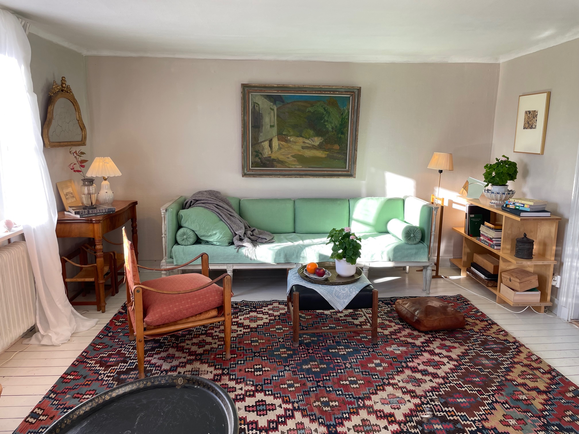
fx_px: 435
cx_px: 290
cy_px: 217
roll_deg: -0.2
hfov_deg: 67.3
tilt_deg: -11.1
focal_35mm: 26
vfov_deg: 53.1
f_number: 1.6
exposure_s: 1/131
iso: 32
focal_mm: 4.2
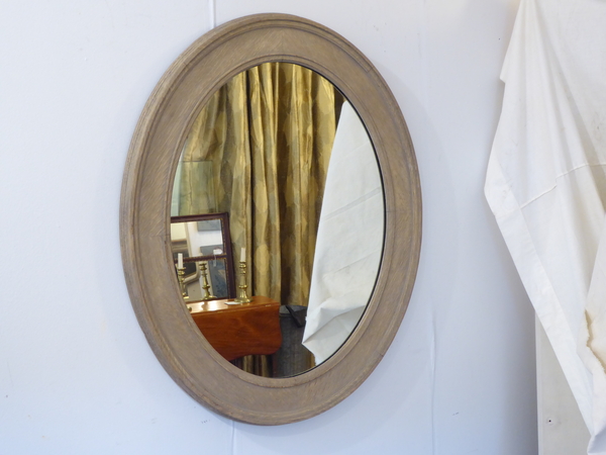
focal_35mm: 47
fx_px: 823
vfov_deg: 30.9
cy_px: 228
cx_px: 303
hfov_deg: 40.4
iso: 400
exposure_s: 1/4
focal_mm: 8.4
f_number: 4
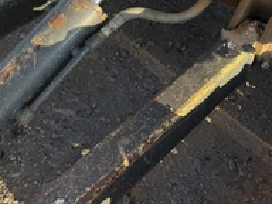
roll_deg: -1.2
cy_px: -7
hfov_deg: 38.1
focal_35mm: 50
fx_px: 393
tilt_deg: -37.3
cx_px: 119
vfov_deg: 27.2
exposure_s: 1/1271
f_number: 1.78
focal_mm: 6.76
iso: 100
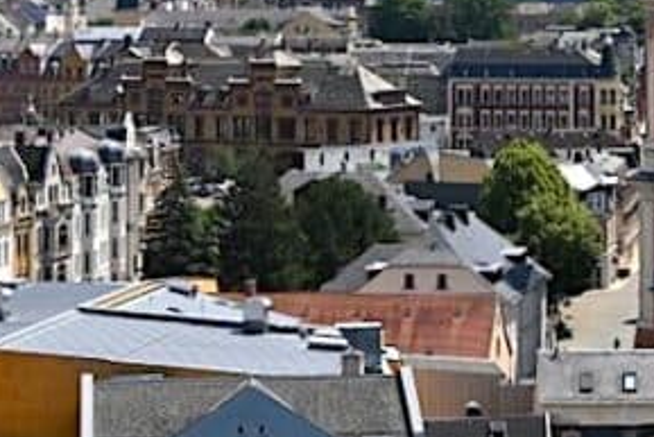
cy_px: -95
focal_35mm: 138
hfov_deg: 14.7
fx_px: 2508
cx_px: 600
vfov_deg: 9.8
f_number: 8
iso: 100
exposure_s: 1/500
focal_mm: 39
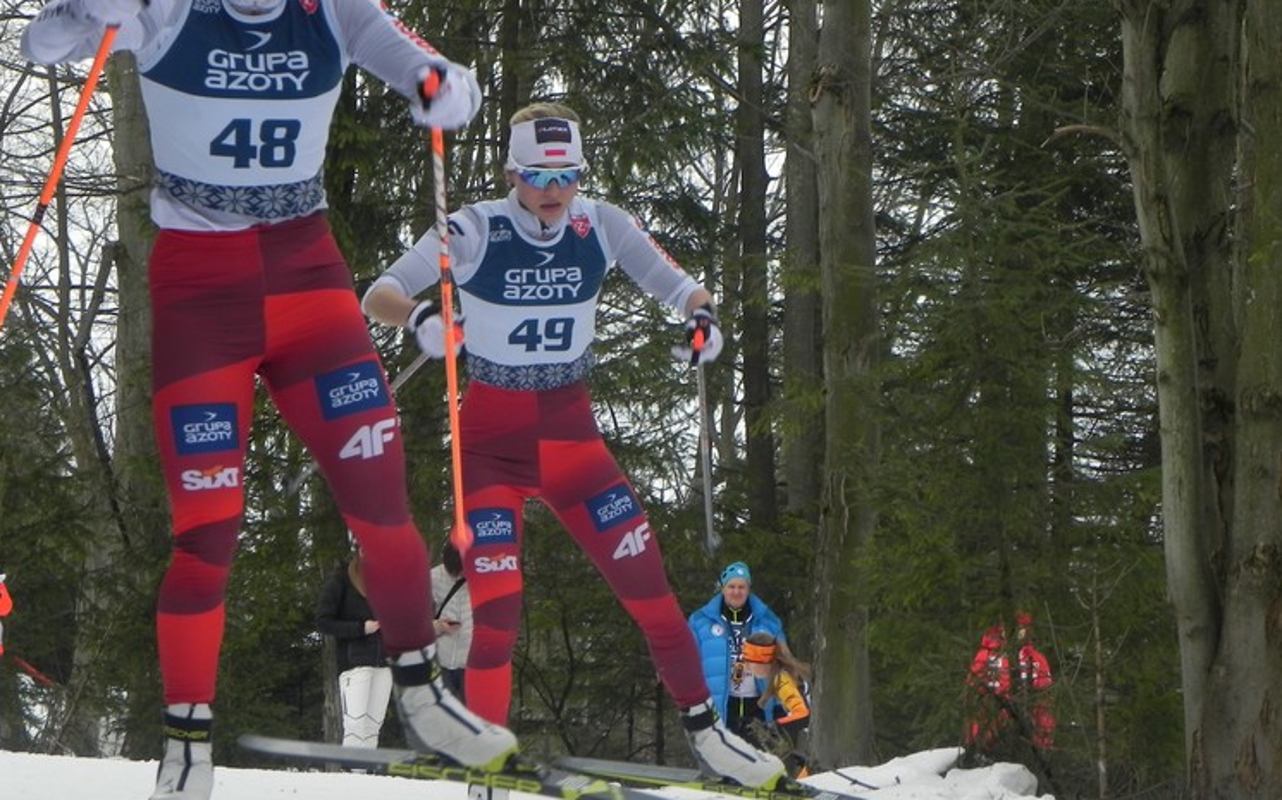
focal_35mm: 173
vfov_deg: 7.6
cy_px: 355
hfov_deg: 12.1
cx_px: 640
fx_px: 6042
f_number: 5
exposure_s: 1/217
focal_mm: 28.8
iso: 160
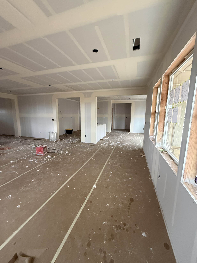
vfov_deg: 102.1
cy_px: 132
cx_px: 98
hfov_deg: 85.7
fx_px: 106
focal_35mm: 14
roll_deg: -1.5
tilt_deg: -7.6
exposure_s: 1/60
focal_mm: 2.22
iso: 500
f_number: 2.2
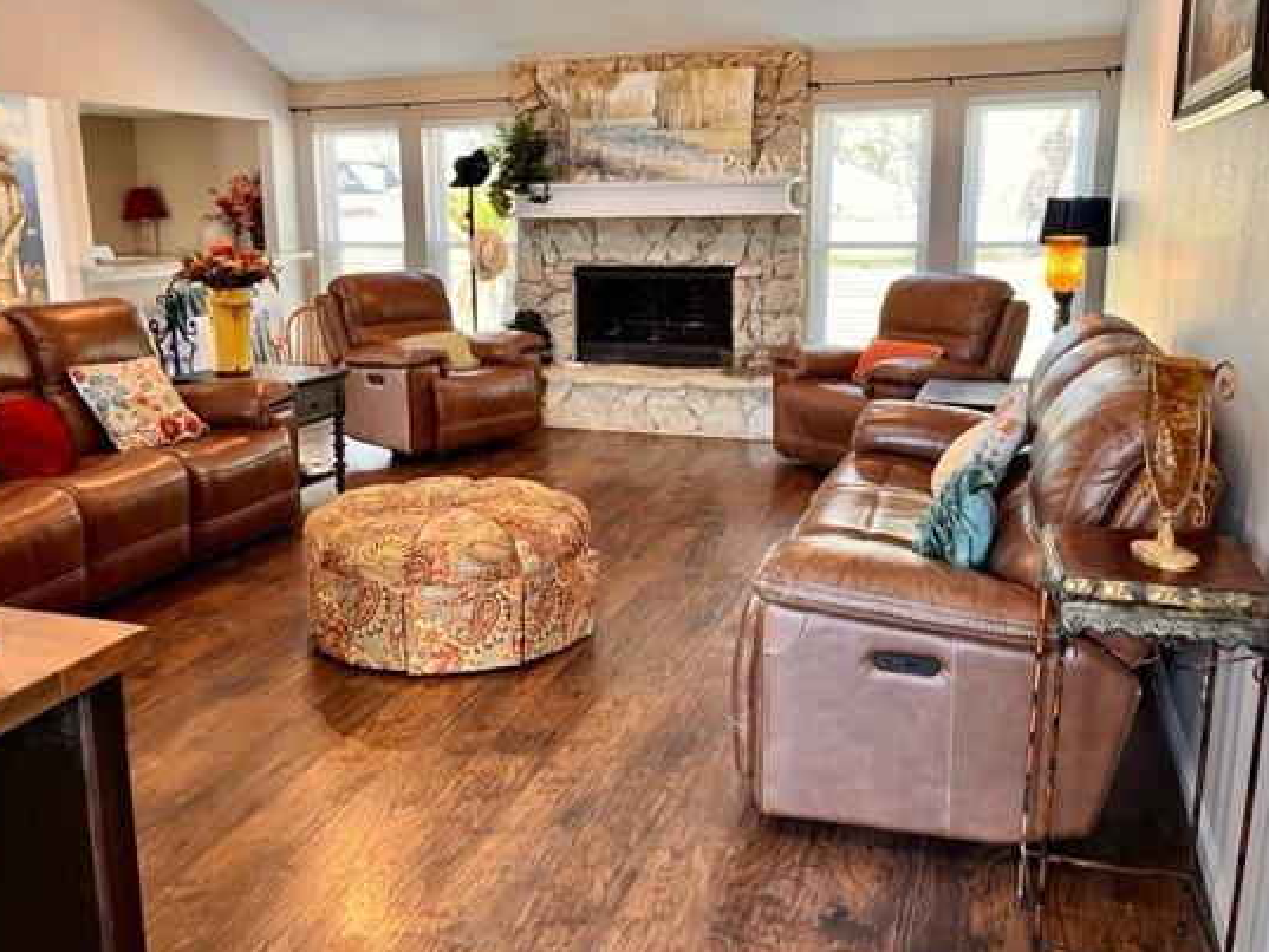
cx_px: 610
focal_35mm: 31
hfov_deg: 58.3
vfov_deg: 45.3
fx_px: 1137
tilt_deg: -11.2
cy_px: 411
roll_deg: +0.6
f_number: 1.6
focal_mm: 5.1
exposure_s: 1/60
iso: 125
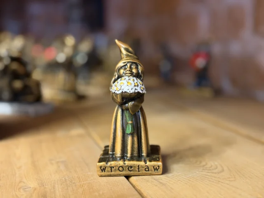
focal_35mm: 48
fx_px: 366
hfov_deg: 39.7
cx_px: 132
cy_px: 99
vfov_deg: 30.3
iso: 640
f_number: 1.78
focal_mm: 6.76
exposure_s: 1/20
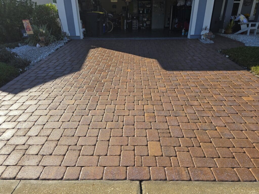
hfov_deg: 73.9
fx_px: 172
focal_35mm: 23
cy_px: 97
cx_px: 130
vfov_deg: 58.9
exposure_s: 1/638
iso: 12
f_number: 1.7
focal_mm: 6.3
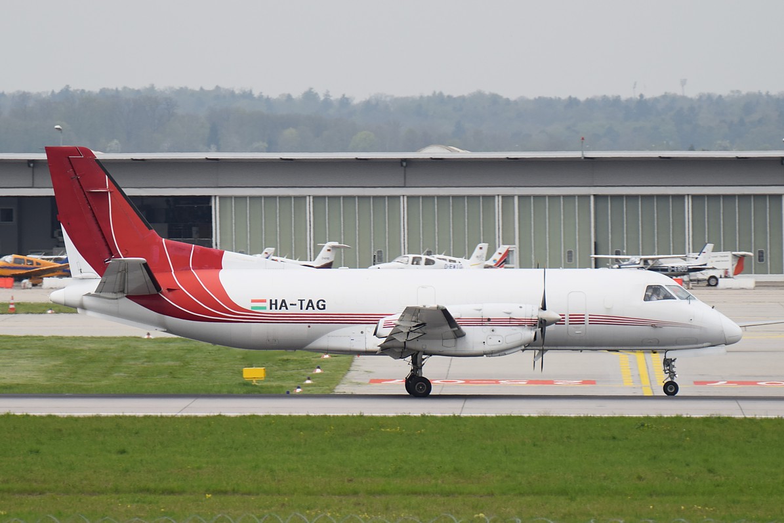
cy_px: 262
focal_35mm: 435
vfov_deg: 3.2
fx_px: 9474
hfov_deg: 4.7
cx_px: 392
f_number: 7.1
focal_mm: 290
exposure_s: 1/800
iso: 200
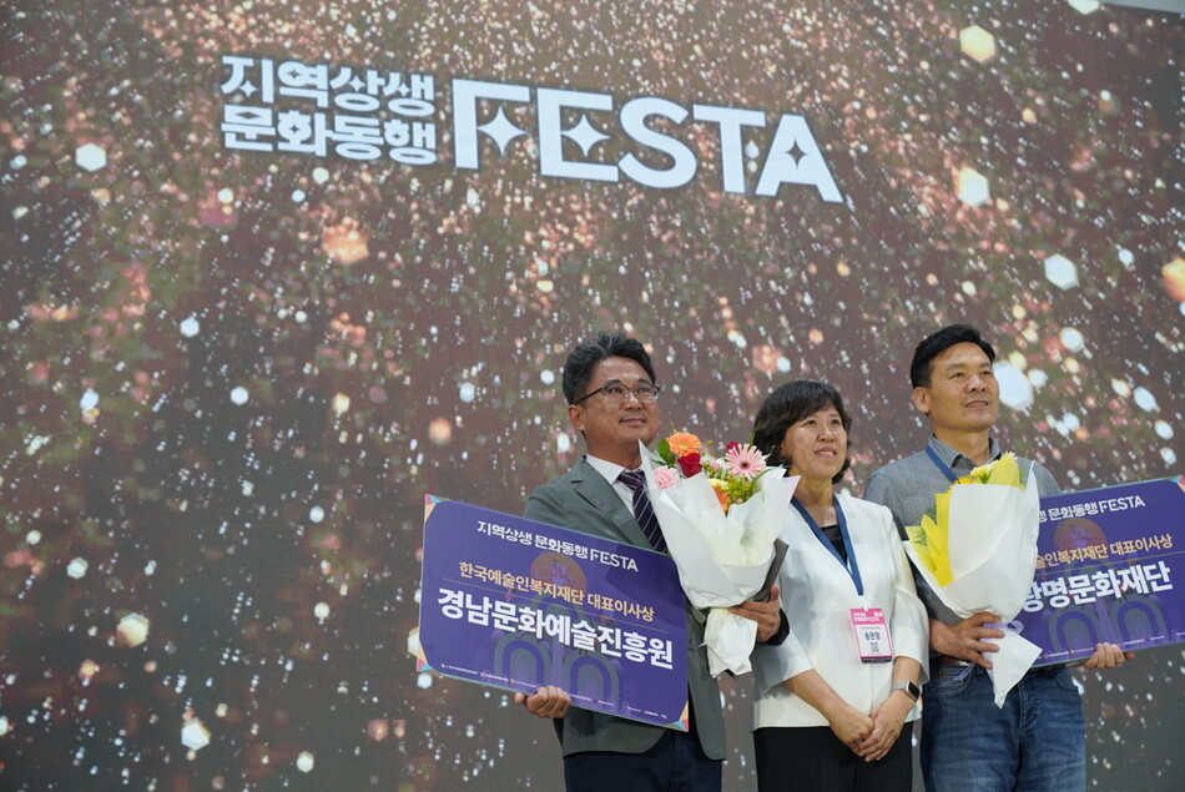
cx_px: 592
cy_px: 396
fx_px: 2306
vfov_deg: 19.5
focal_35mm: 70
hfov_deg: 28.8
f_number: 4
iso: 1000
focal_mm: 70
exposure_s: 1/160
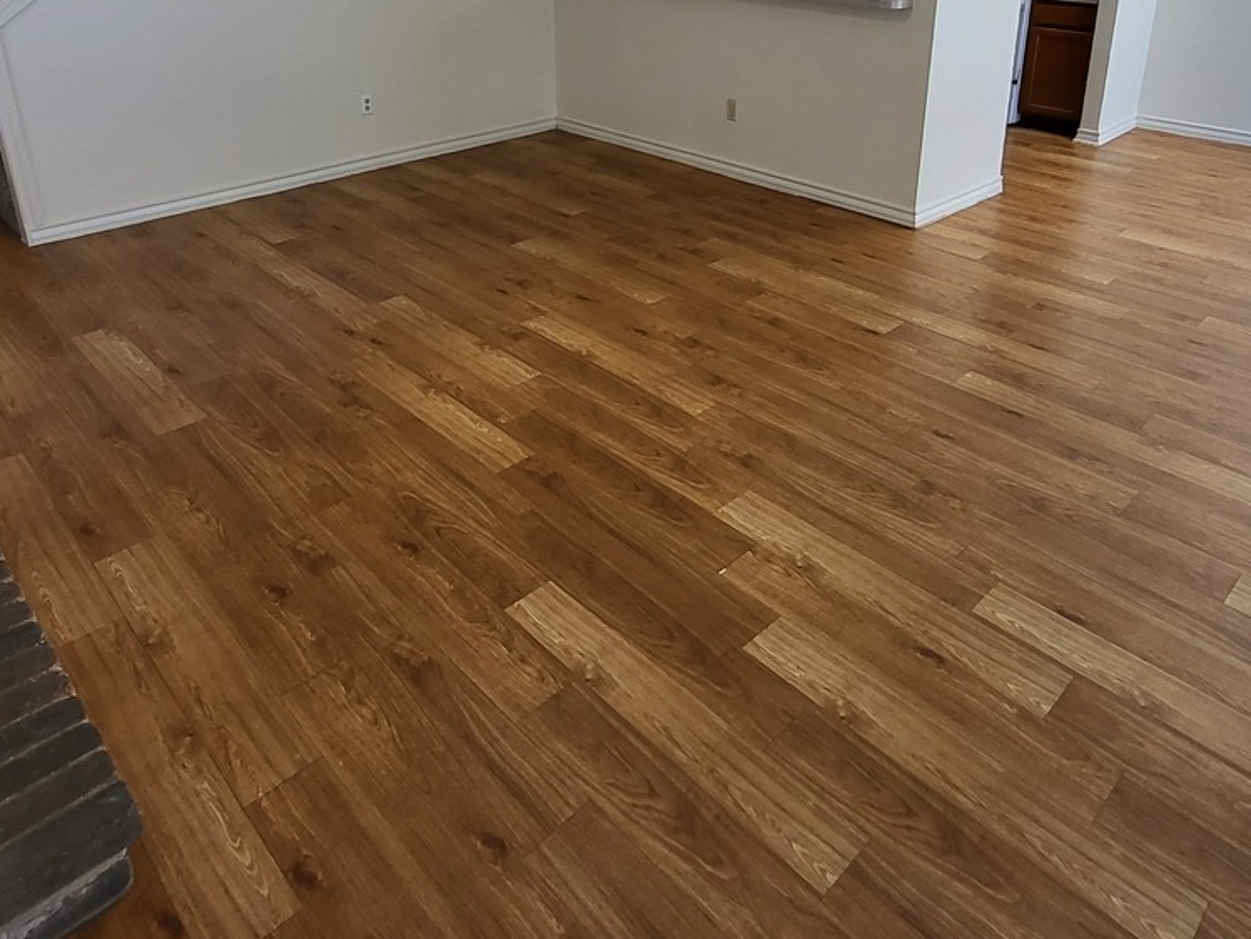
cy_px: 214
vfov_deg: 52.0
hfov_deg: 69.2
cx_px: 690
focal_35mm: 25
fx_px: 904
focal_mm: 1.74
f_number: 2.2
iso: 80
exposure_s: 1/60
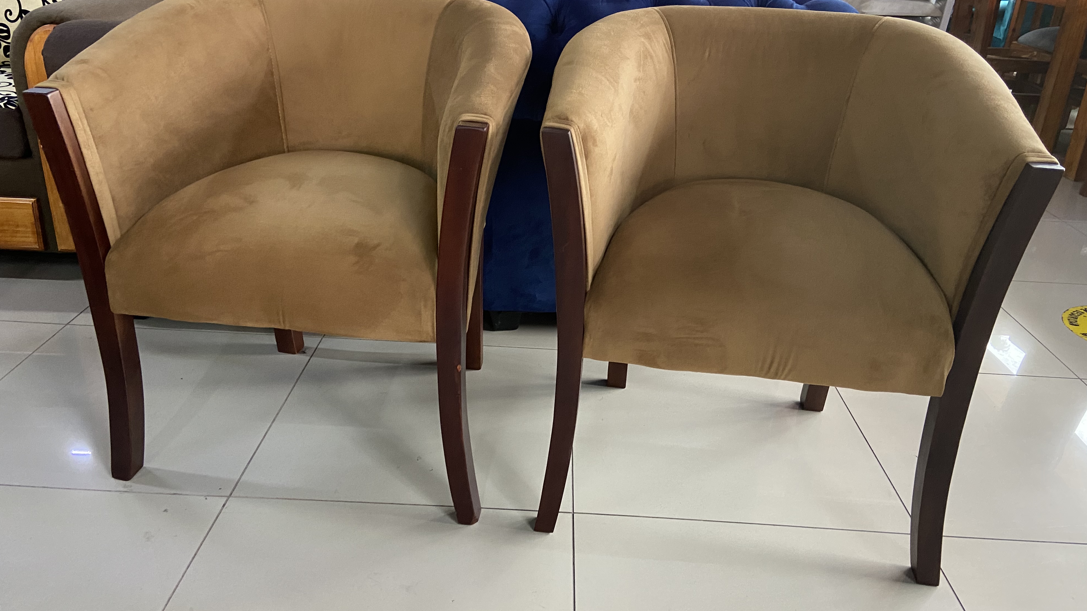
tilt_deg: -24.2
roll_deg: -4.0
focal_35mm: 29
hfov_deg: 66.1
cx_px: 552
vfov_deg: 40.2
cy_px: 290
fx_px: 836
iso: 320
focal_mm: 4.25
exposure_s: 1/50
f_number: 1.8
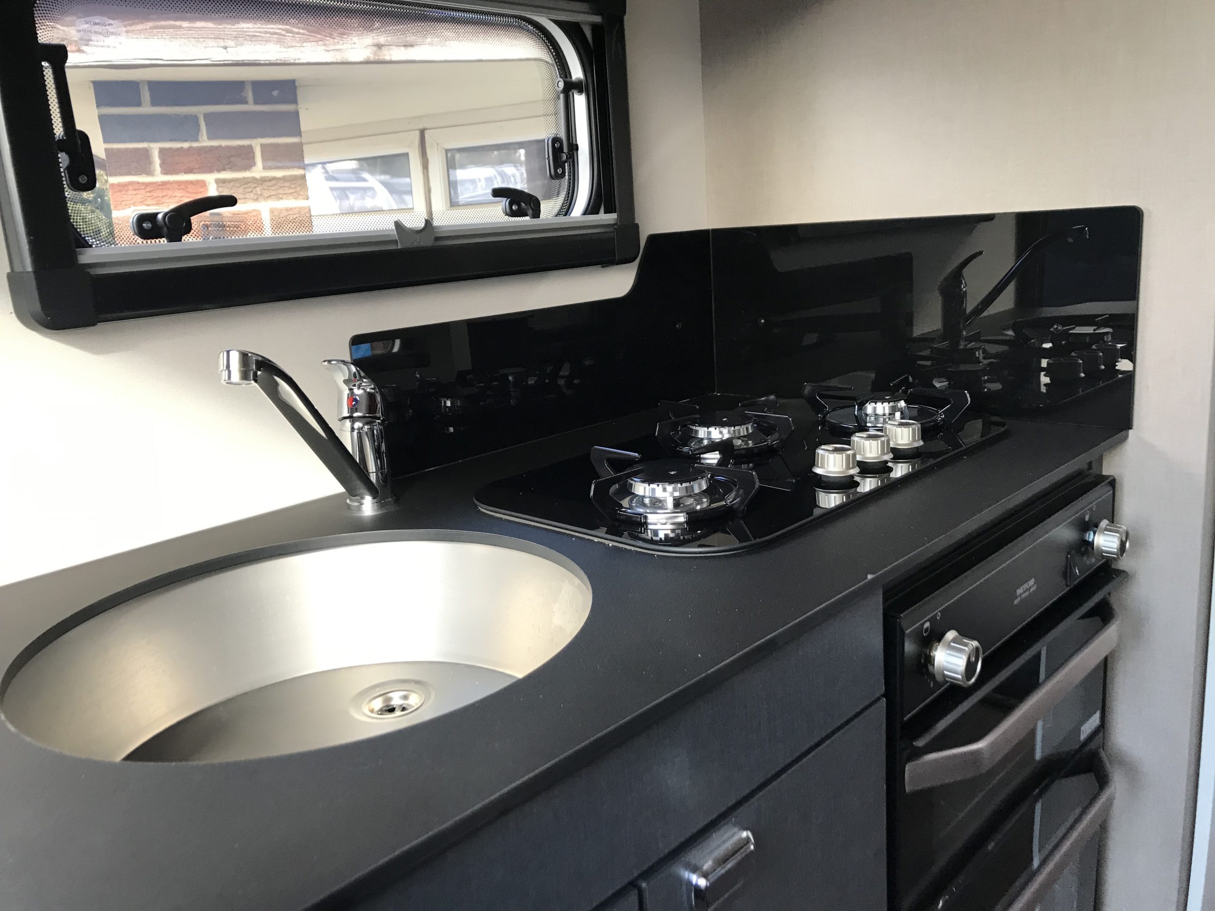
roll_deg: +3.0
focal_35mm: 28
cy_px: 456
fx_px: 983
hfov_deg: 63.4
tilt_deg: -10.1
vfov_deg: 49.7
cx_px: 608
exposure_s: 1/33
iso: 32
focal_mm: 3.99
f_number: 1.8
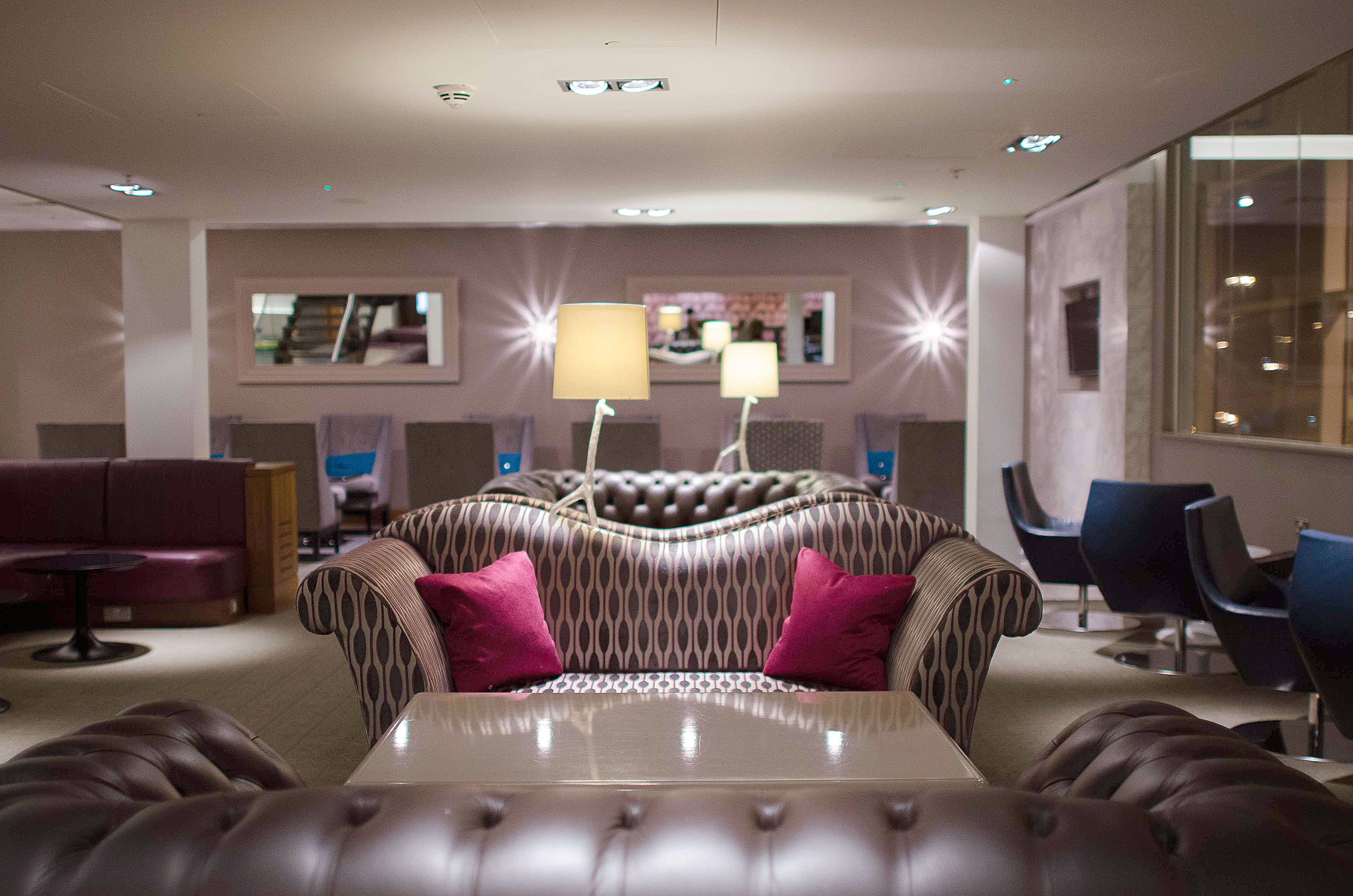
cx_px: 676
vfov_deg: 36.7
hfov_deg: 53.2
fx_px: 1350
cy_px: 448
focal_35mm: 36
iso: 500
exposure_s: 1/125
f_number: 1.4
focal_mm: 24
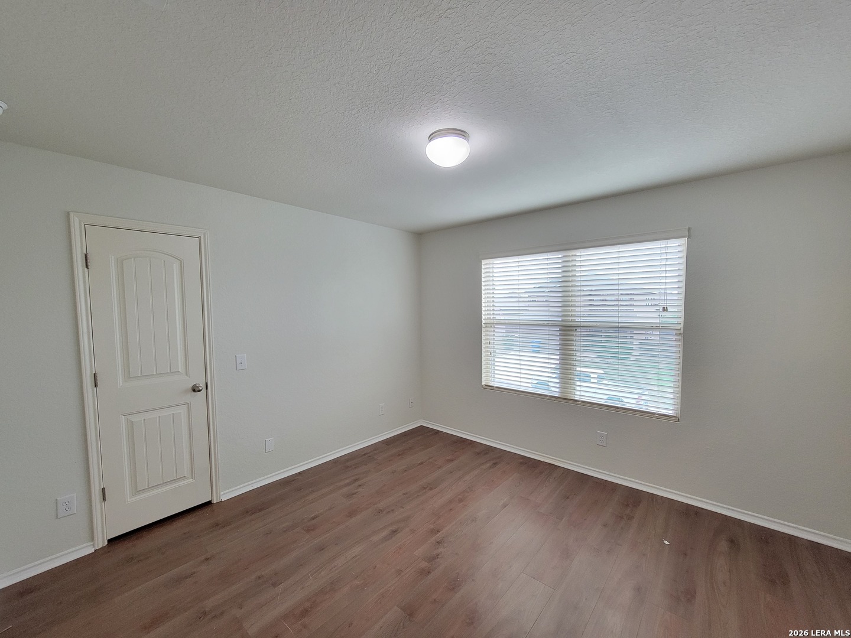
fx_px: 320
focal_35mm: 13
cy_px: 319
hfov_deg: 106.2
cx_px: 426
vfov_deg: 89.9
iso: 400
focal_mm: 2.2
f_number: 2.2
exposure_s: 1/60
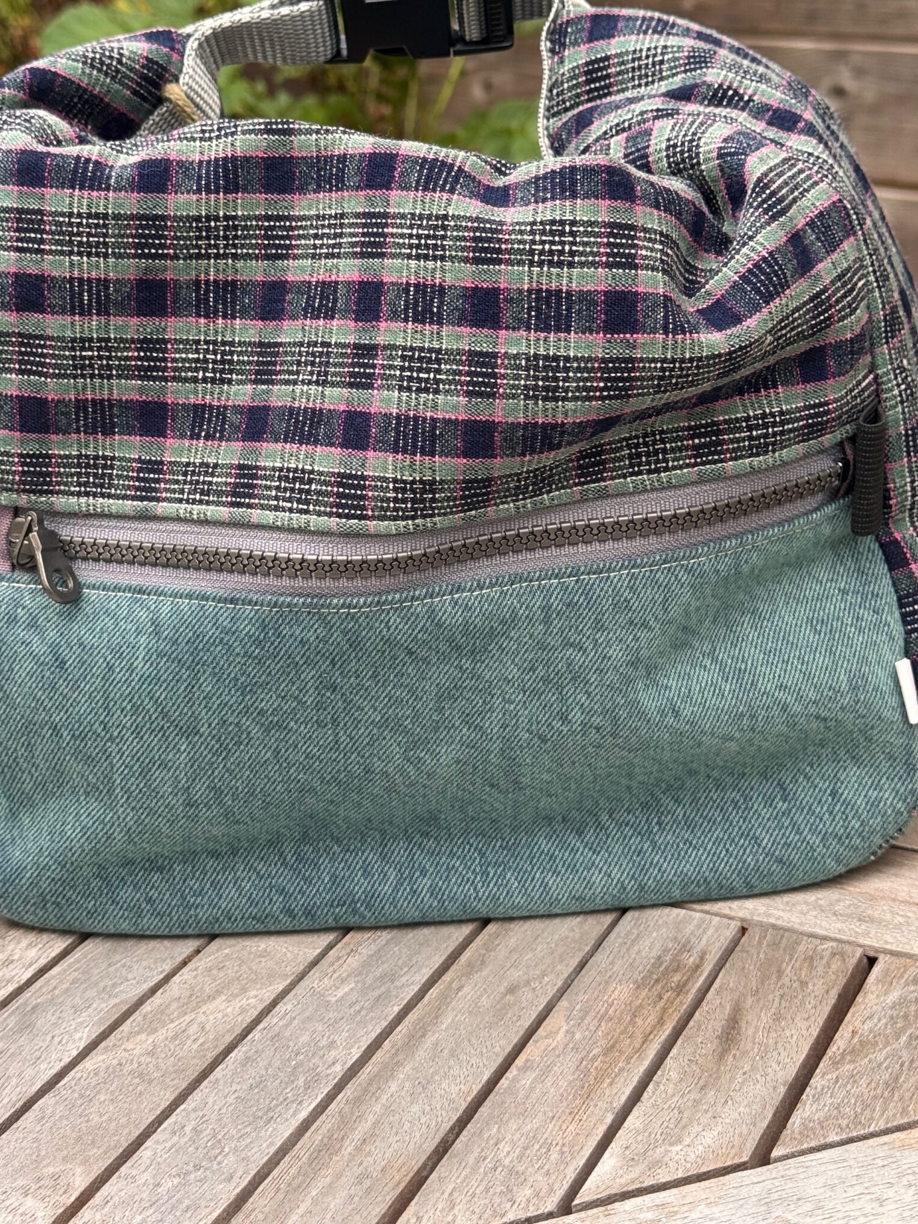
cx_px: 375
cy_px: 488
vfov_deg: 32.1
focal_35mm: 60
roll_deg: +3.6
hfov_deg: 24.4
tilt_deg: -19.2
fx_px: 2122
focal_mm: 6.76
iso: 50
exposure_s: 1/121
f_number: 1.78
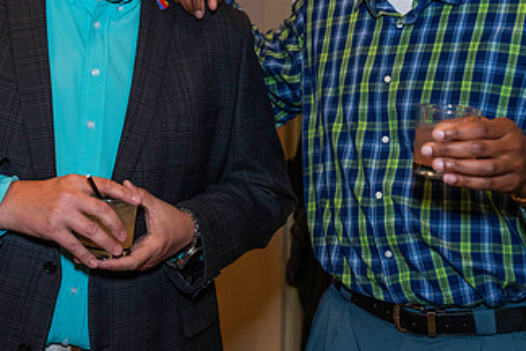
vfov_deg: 15.8
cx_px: 234
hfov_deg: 23.6
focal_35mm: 86
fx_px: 1256
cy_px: 71
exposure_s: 1/125
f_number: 4.5
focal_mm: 48
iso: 3200
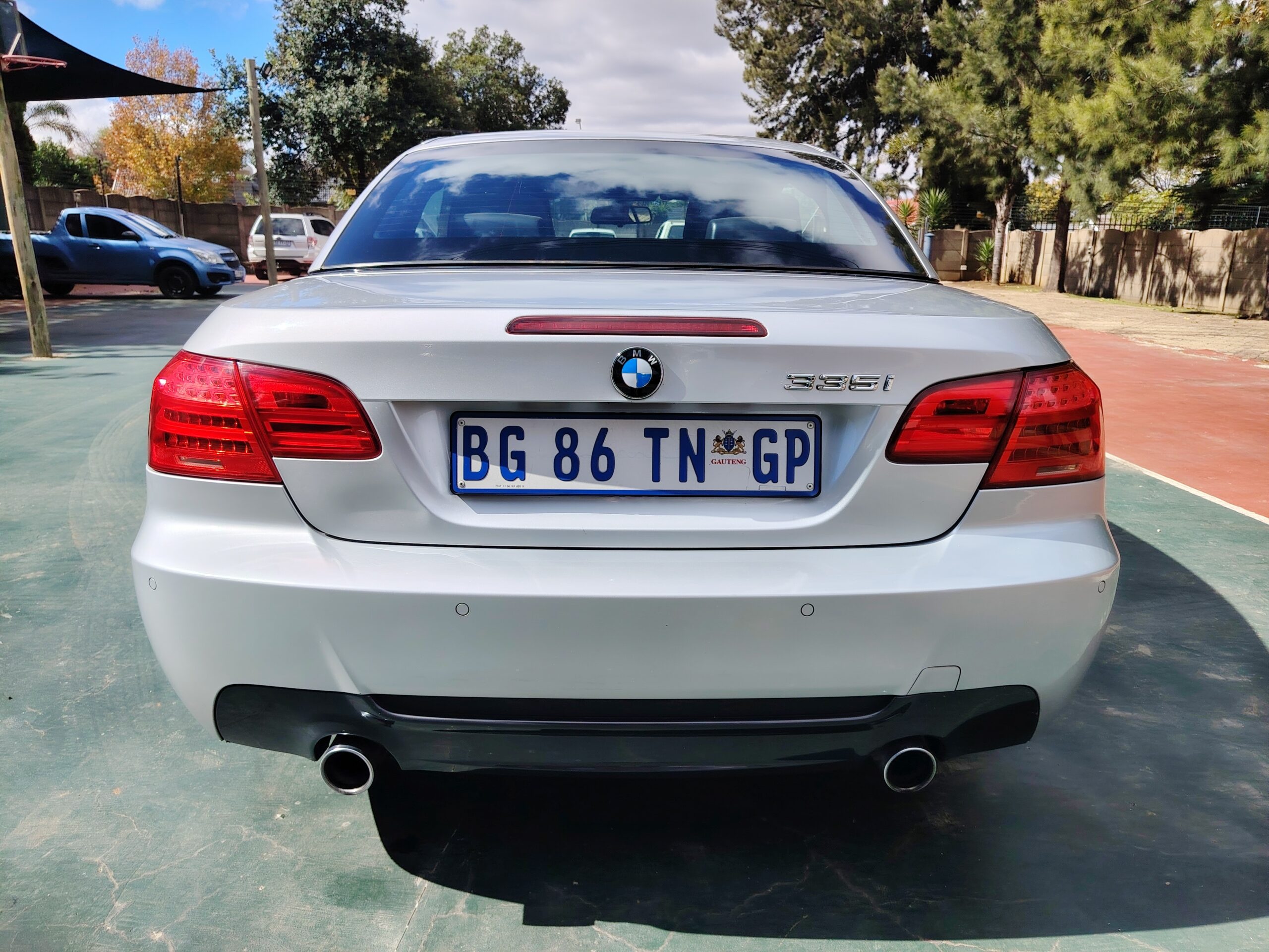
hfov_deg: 71.6
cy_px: 476
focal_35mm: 24
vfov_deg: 56.8
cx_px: 634
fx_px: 880
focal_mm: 5.25
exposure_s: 1/945
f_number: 1.75
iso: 100
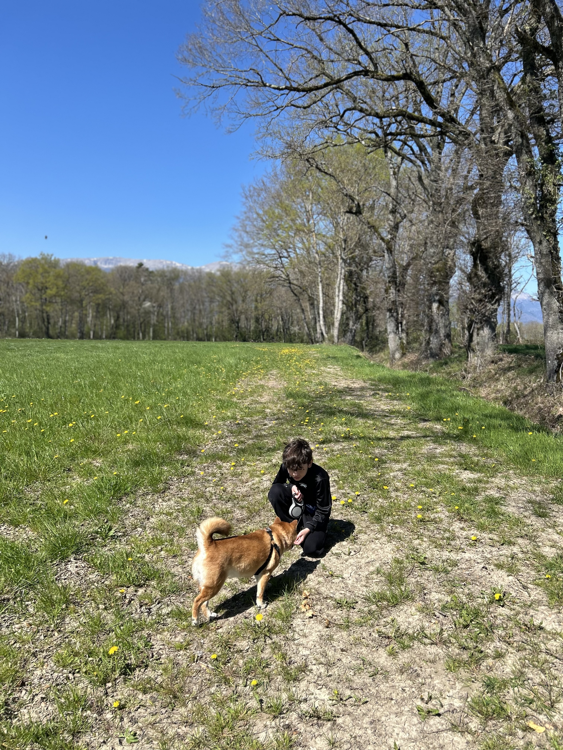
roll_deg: -2.4
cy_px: 375
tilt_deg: -4.5
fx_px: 564
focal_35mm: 26
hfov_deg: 53.1
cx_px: 282
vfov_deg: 67.3
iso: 50
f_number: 1.5
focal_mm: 5.7
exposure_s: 1/2915
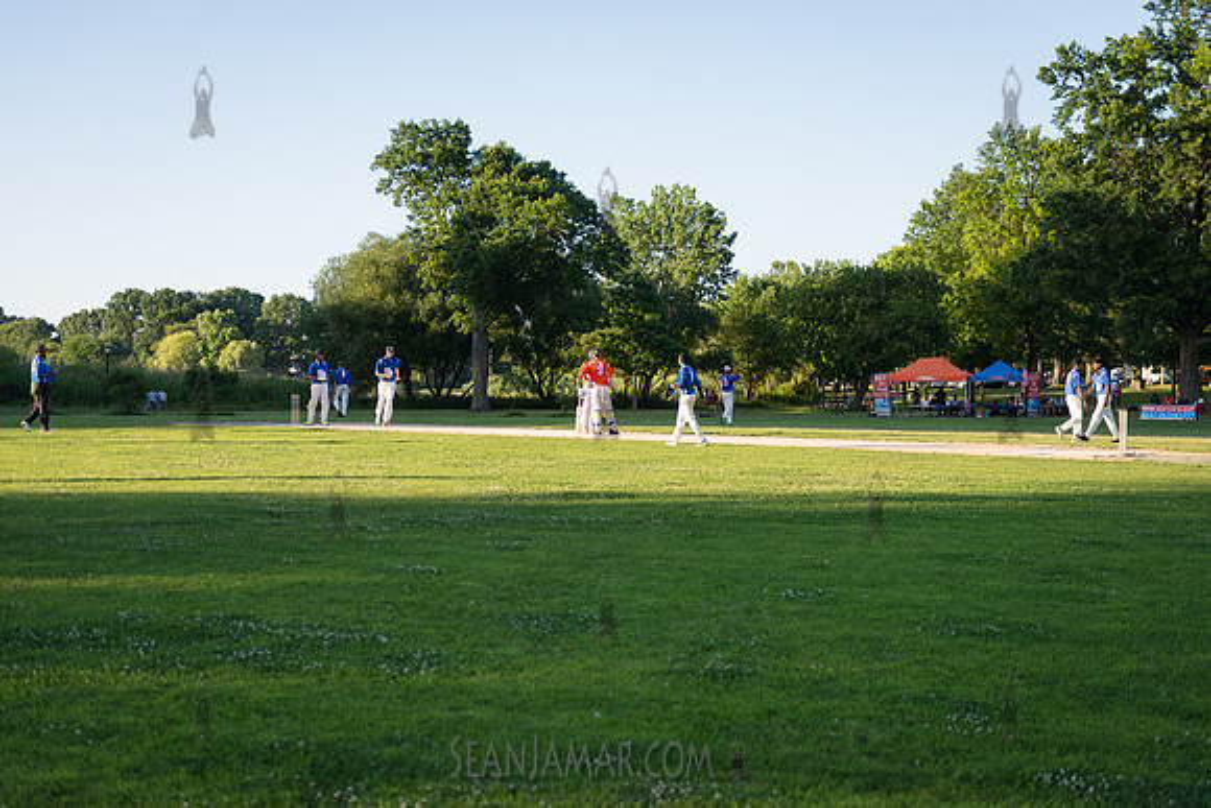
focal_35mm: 52
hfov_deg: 38.2
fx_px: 1750
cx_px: 606
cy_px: 404
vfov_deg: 26.0
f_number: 2.8
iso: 400
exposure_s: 1/2500
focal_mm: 52
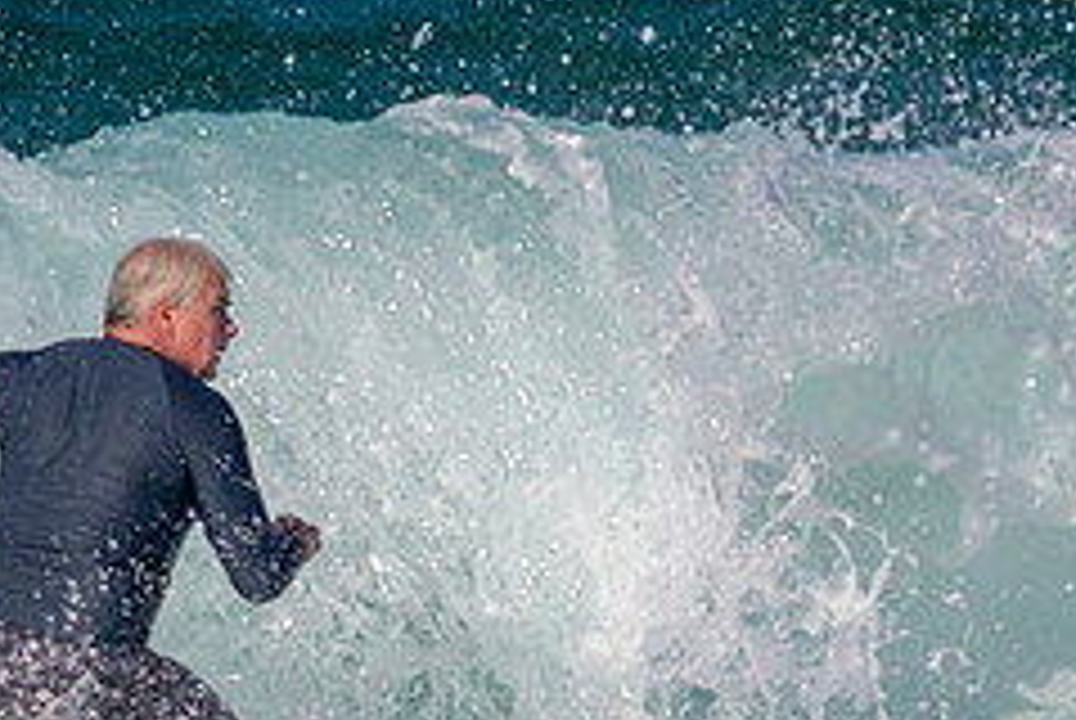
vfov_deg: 0.5
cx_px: 756
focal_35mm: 2656
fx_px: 79481
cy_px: 668
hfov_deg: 0.8
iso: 800
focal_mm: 800
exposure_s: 1/2000
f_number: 11
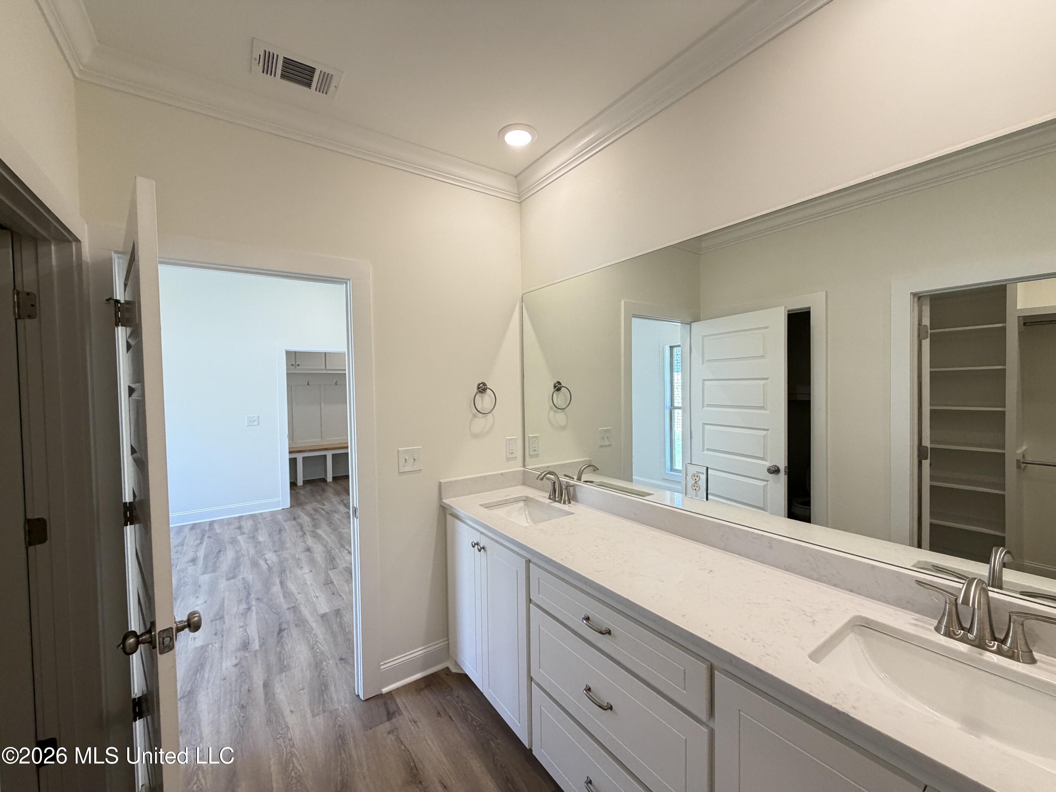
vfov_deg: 85.7
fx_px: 427
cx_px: 528
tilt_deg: -1.3
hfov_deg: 102.1
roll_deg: +1.0
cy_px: 396
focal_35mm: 14
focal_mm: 2.22
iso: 250
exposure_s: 1/120
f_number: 2.2
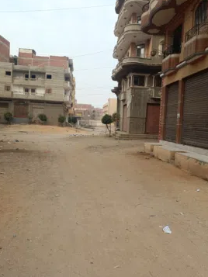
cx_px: 99
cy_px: 131
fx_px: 224
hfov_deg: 49.8
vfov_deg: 63.4
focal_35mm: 28
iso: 50
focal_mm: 4.71
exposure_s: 1/291
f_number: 1.7
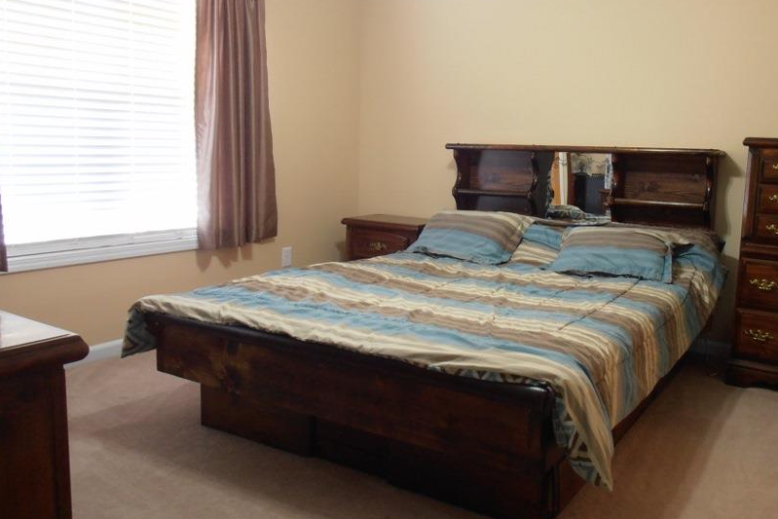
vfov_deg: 41.1
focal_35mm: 32
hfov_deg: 58.1
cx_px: 477
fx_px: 692
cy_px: 236
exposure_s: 1/8
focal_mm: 4.2
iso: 125
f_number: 3
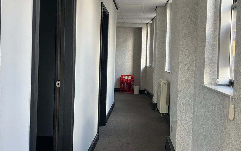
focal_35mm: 44
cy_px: 68
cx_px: 113
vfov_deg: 29.2
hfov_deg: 45.3
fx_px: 289
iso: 80
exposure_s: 1/86
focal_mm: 3.99
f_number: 1.8
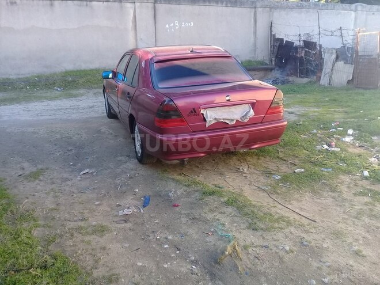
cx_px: 190
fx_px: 340
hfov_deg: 58.4
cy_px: 142
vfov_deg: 45.4
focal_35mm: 31
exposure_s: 1/120
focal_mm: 3.3
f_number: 2.2
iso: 50
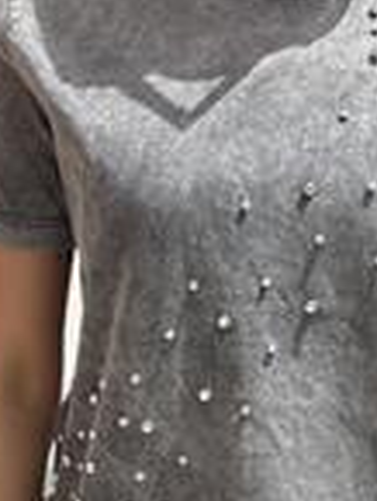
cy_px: 147
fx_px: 3175
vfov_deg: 9.0
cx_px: 263
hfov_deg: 6.8
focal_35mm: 219
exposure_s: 1/579
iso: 32
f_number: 2.8
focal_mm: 9
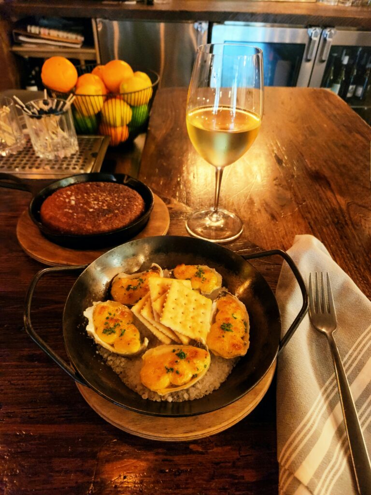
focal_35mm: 23
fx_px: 329
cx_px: 186
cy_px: 248
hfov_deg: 58.9
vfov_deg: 73.9
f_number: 1.8
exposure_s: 1/24
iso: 500
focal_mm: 5.4
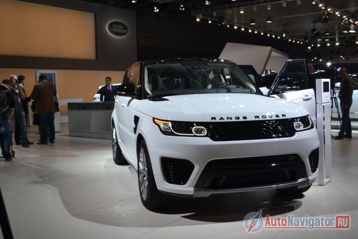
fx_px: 388
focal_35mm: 39
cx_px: 179
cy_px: 120
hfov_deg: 49.6
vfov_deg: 34.2
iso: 400
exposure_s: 1/125
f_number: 5.6
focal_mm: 26
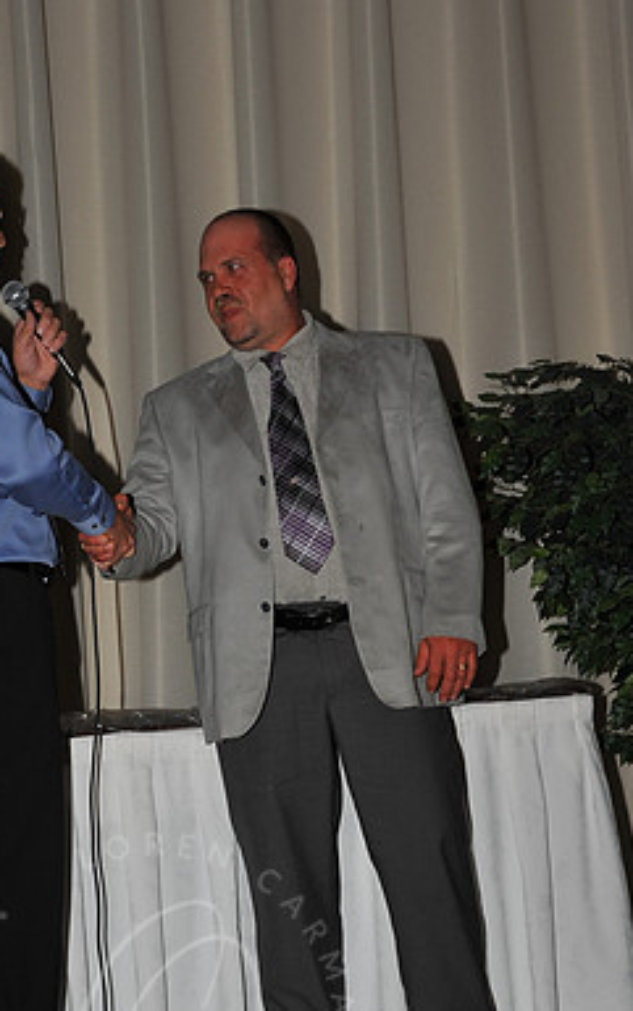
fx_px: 2537
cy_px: 609
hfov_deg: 14.2
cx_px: 155
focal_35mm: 92
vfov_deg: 22.5
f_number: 8
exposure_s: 1/250
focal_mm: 60
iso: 250
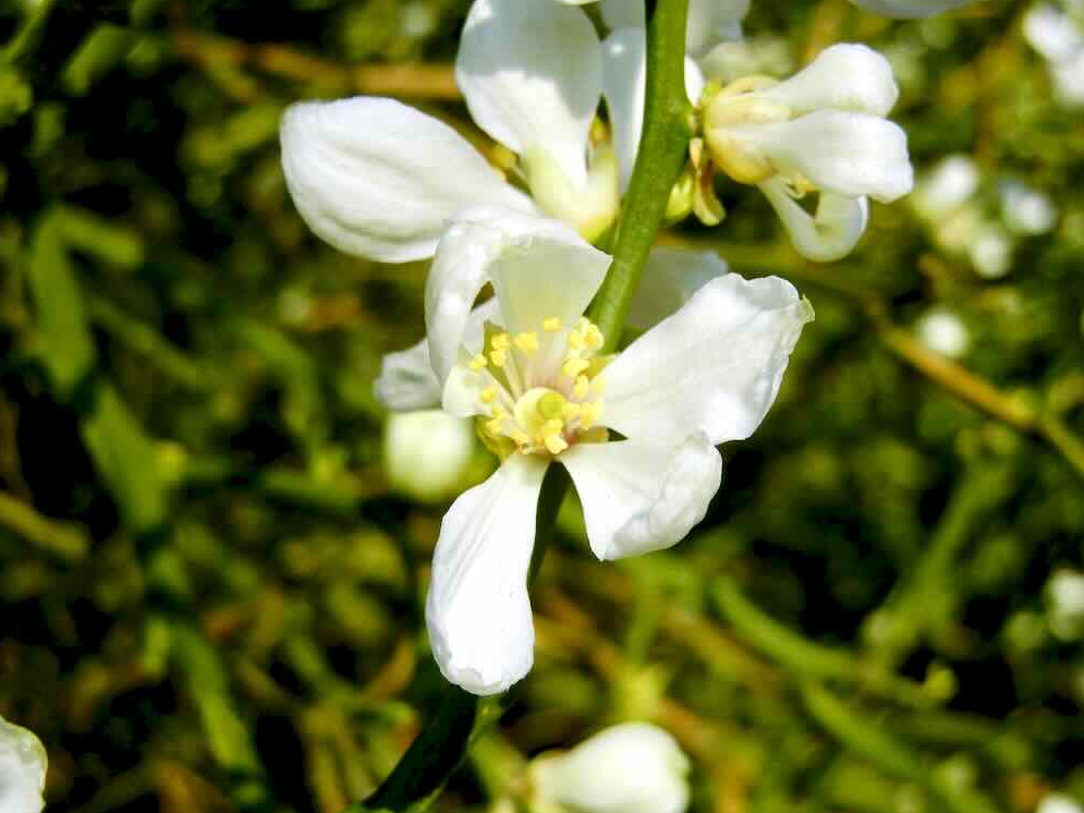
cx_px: 545
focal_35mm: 70
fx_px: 2192
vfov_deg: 21.0
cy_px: 402
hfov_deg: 27.8
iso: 160
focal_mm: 12.2
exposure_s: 1/893
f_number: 4.1
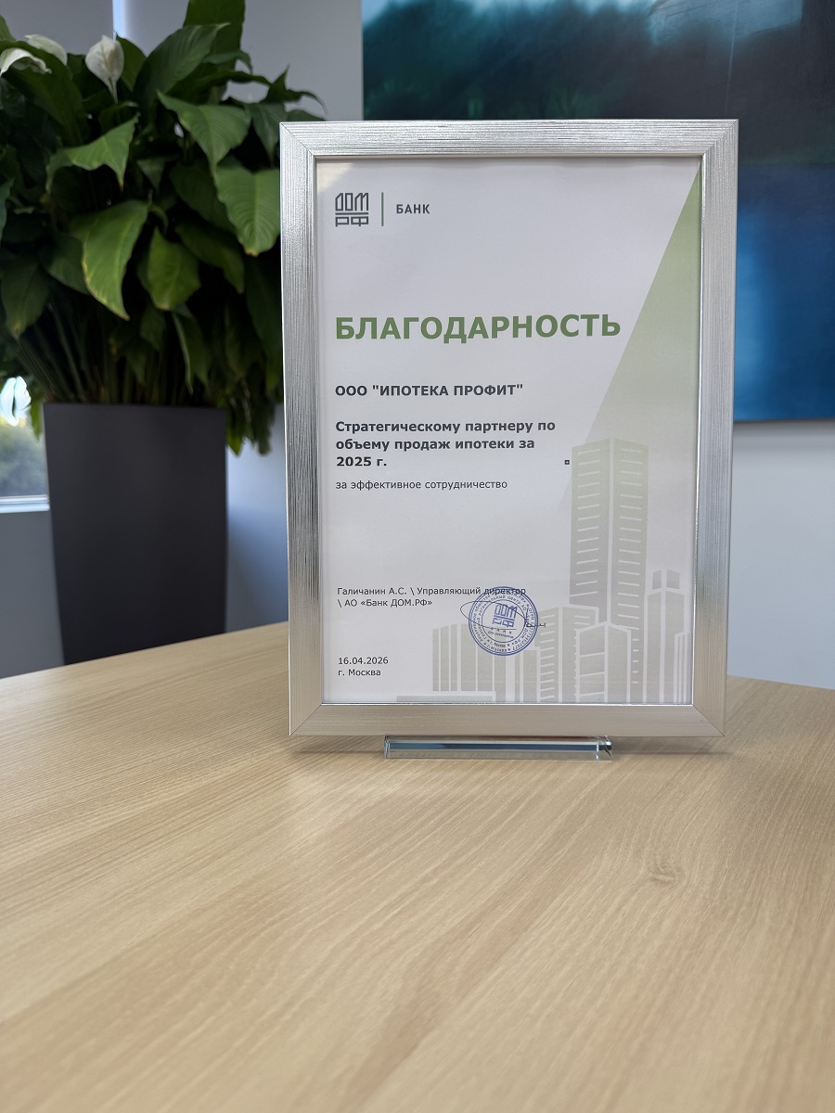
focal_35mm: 24
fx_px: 772
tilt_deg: -6.4
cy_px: 556
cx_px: 418
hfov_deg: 56.8
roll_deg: -0.5
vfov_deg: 71.6
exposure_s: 1/100
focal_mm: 6.76
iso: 64
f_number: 1.78
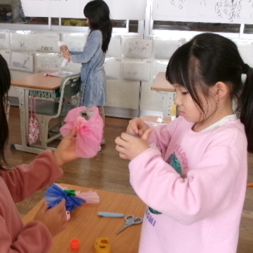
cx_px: 74
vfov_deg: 30.0
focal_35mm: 57
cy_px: 150
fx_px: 471
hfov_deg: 29.7
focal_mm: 6.4
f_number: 4.5
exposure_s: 1/50
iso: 100
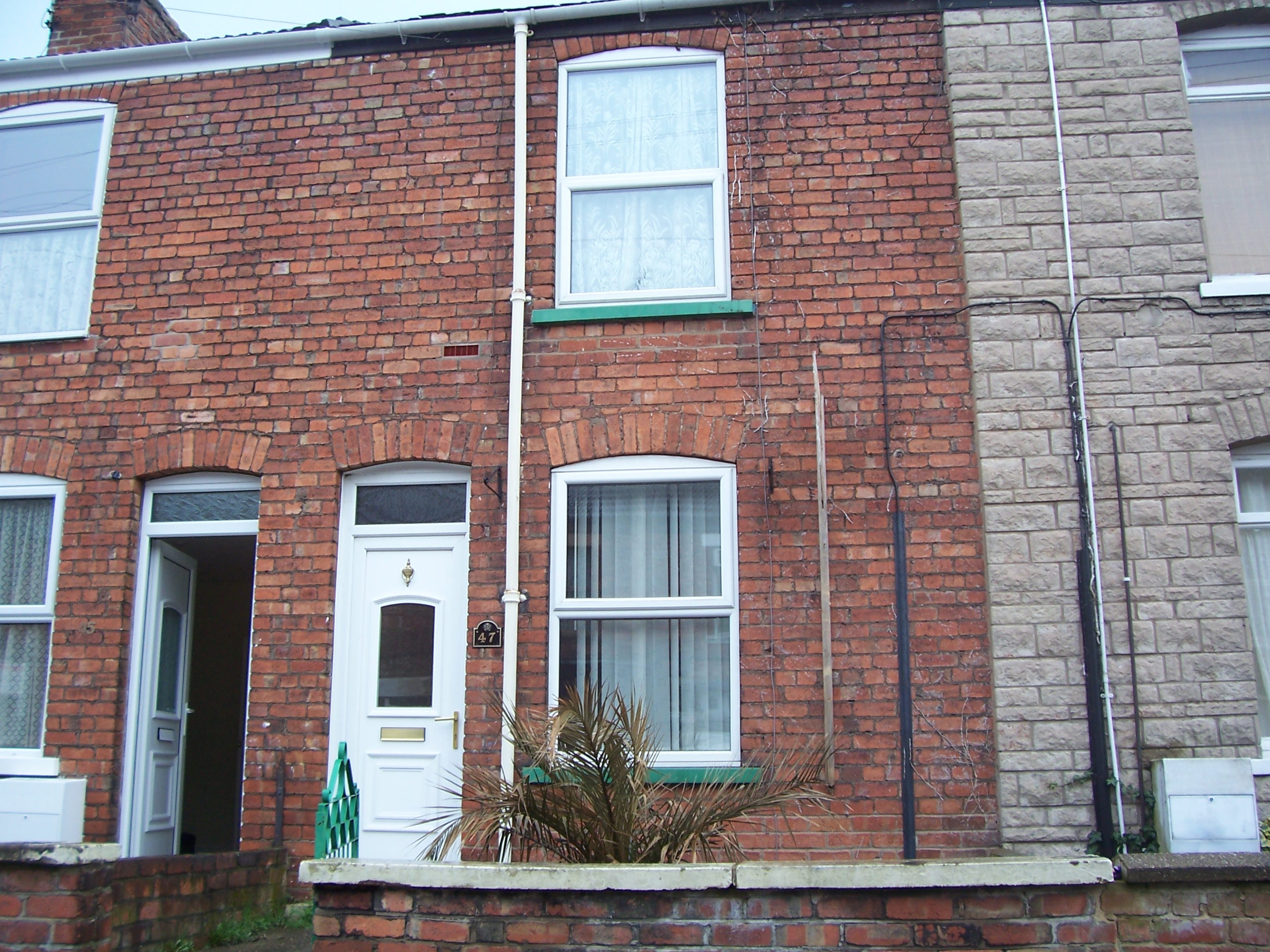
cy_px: 476
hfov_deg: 54.0
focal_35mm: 34
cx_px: 635
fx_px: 1247
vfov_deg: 41.8
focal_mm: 5.6
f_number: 2.7
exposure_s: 1/250
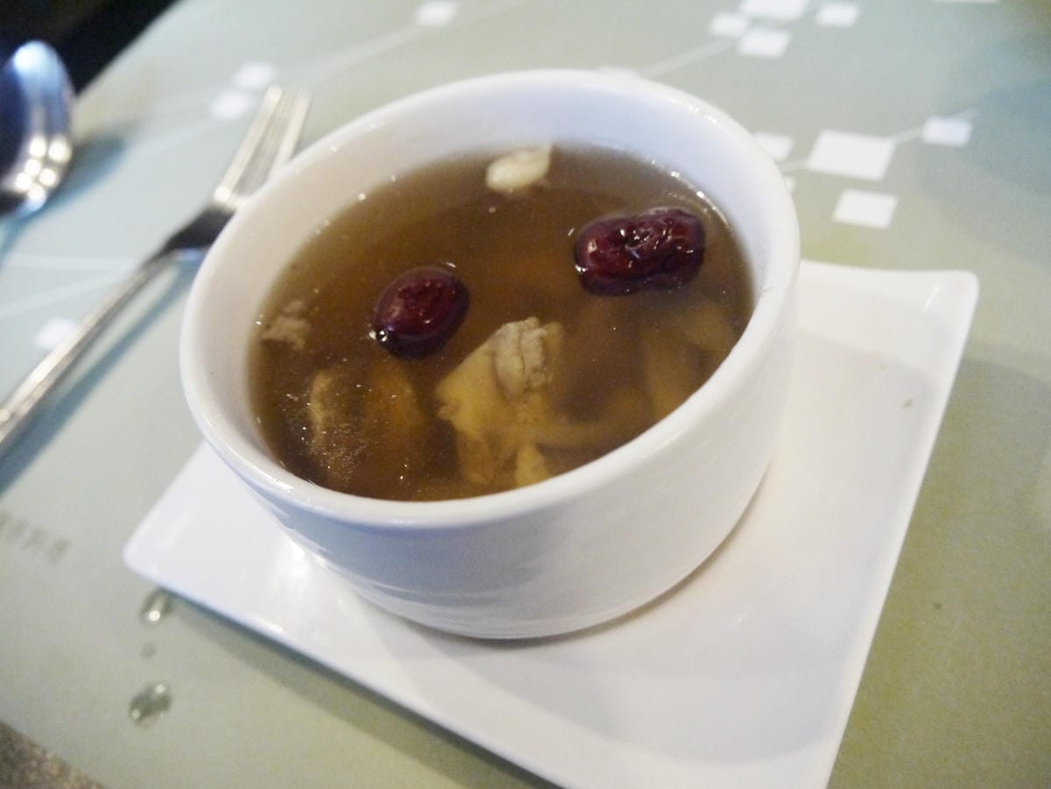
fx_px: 850
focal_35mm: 28
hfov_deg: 63.4
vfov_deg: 49.7
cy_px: 394
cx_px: 526
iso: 1600
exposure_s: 1/60
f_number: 3.5
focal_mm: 14
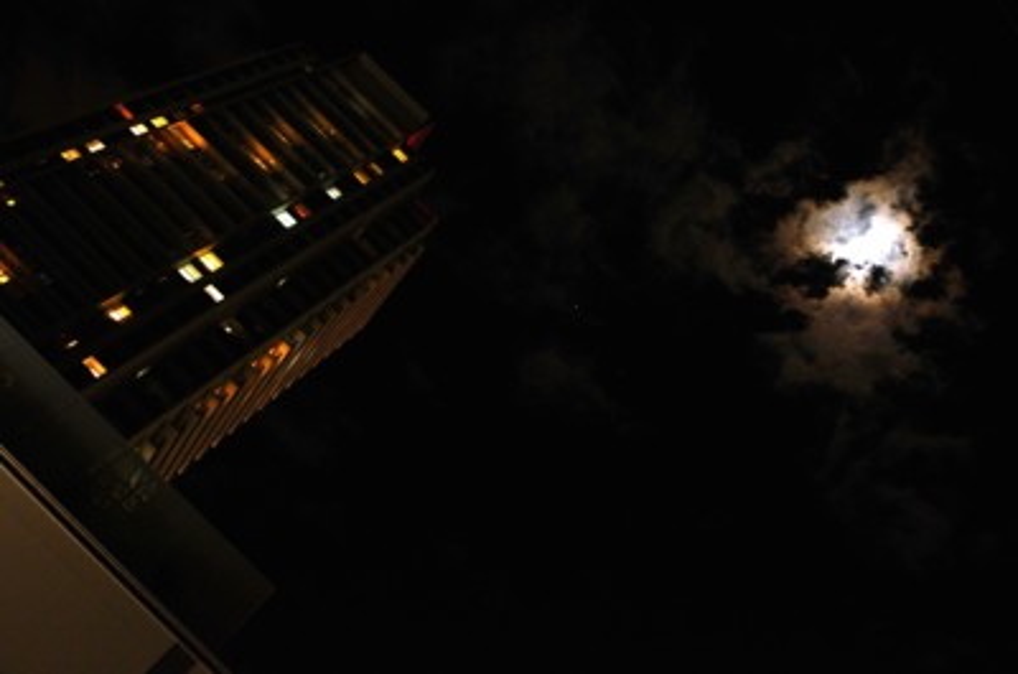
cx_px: 509
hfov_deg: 59.6
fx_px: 889
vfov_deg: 41.5
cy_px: 337
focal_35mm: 32
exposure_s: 1/15
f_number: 5.6
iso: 800
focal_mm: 21
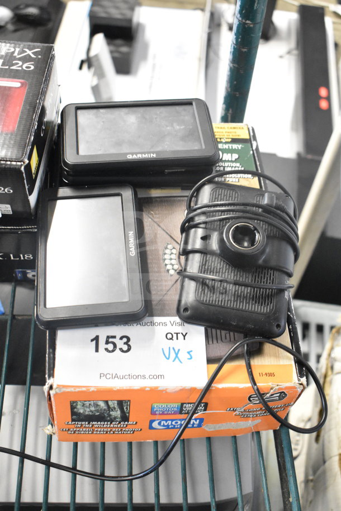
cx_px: 170
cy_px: 256
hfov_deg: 31.9
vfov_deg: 46.4
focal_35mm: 42
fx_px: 597
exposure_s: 1/50
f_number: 4.2
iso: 7200
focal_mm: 28
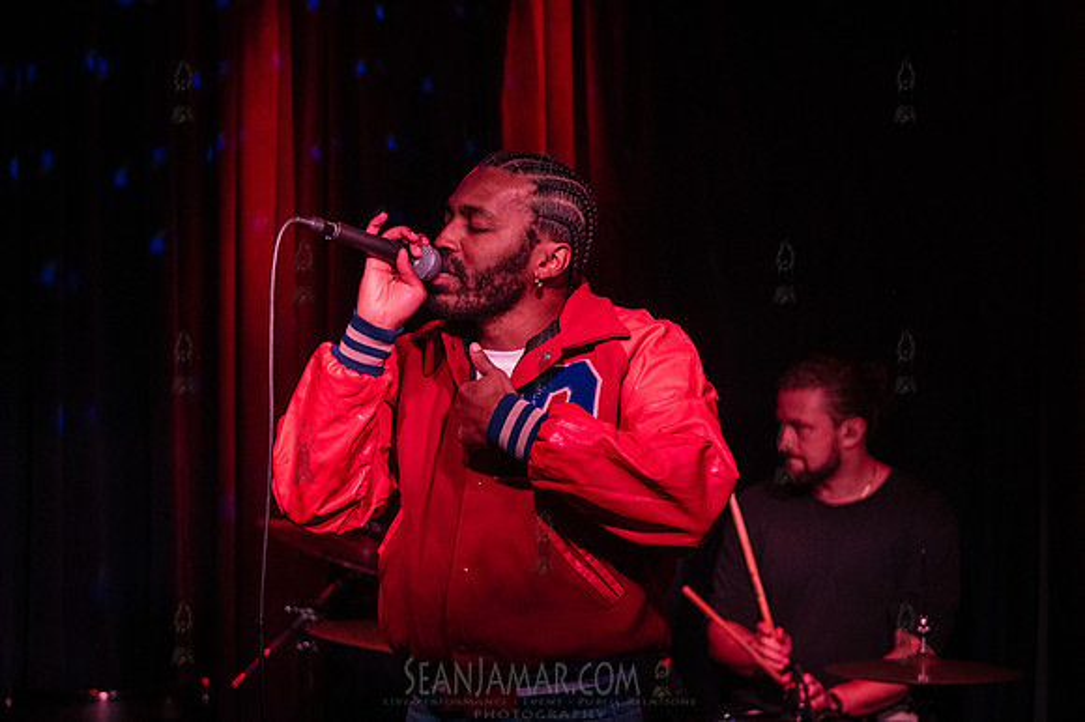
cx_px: 542
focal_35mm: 62
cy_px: 361
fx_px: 1867
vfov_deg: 21.9
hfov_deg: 32.4
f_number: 3.5
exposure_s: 1/320
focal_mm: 62
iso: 12800
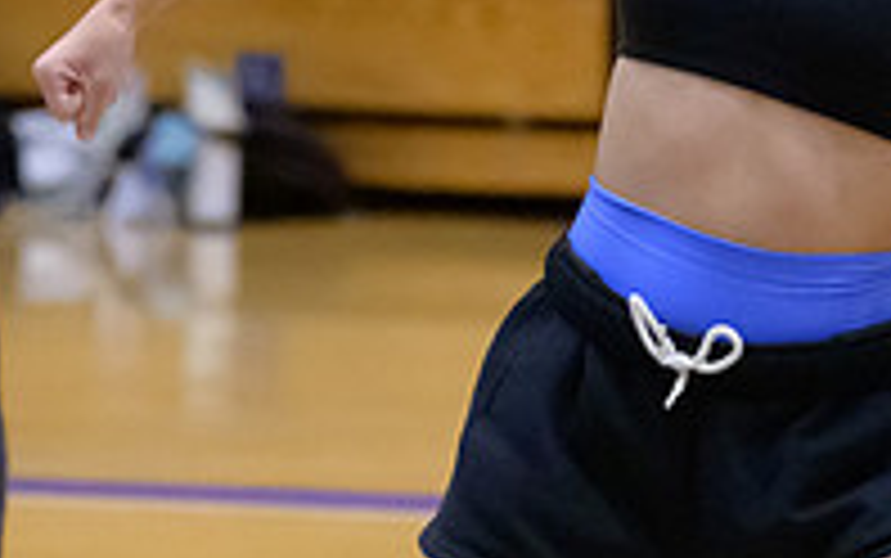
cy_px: 216
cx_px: 720
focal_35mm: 596
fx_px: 14481
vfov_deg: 2.2
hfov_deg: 3.5
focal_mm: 200
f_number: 5.6
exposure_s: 1/1000
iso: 25600
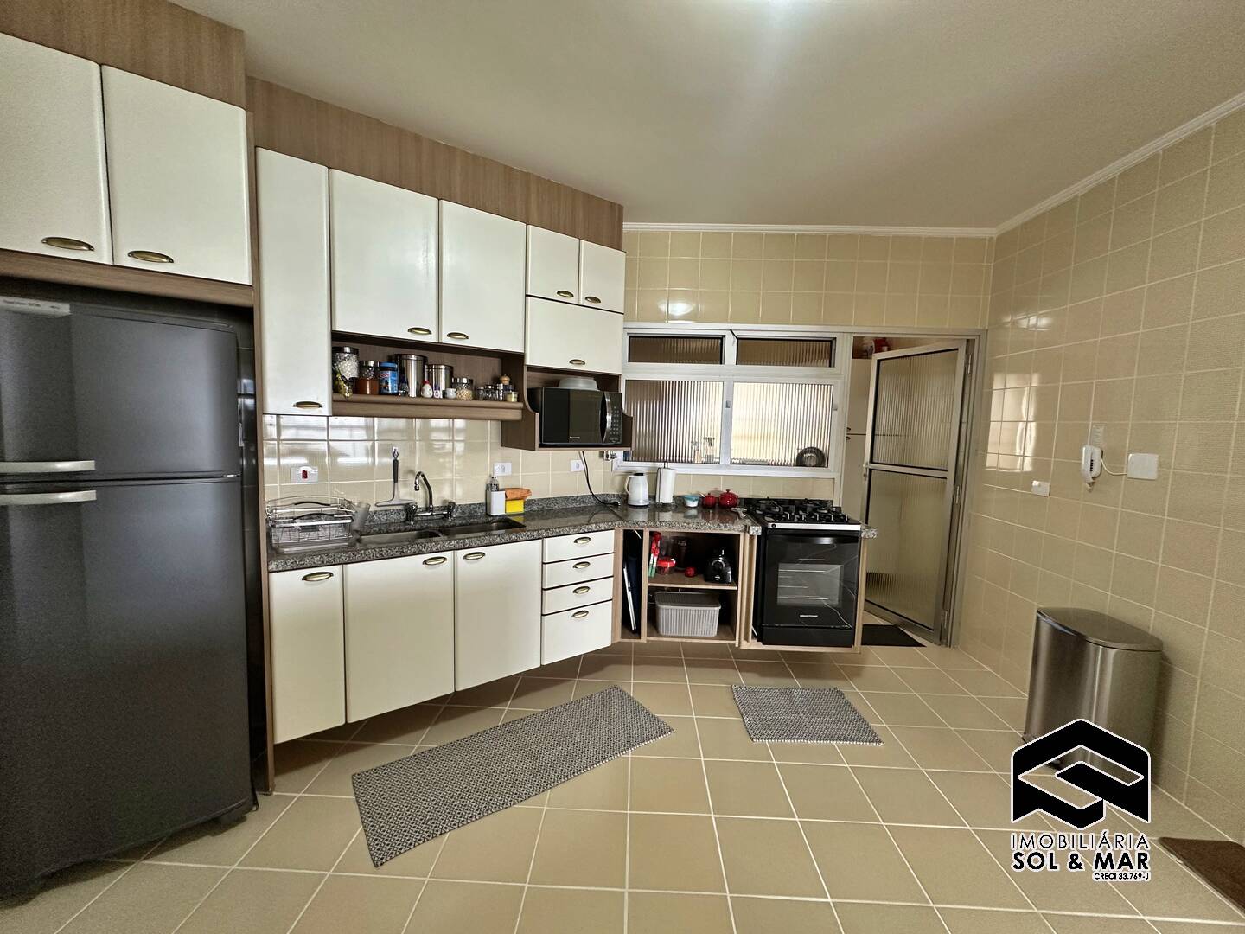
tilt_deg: -5.3
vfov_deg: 85.7
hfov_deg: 102.1
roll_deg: -1.6
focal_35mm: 14
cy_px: 467
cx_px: 622
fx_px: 504
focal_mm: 2.22
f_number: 2.2
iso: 250
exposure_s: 1/120
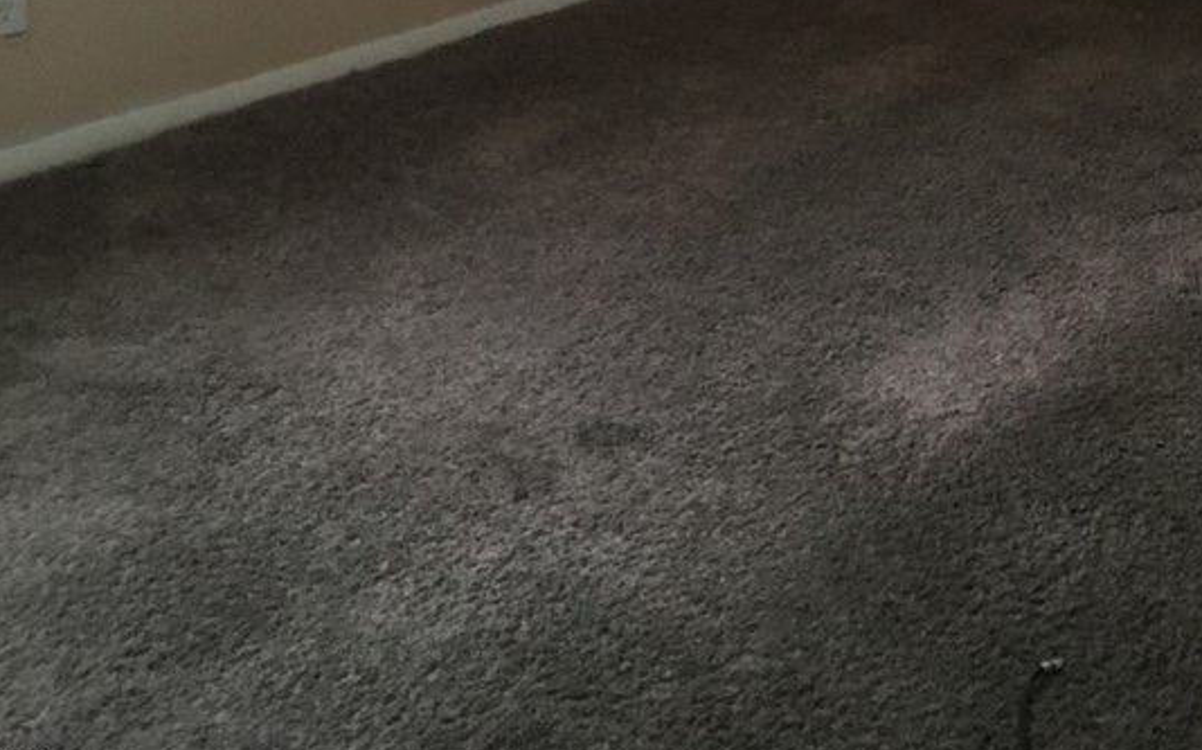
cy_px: -65
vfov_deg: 20.9
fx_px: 1932
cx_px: 970
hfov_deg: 33.5
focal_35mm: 59
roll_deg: +1.0
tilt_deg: -15.8
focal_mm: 4.15
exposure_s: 1/30
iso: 125
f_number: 2.2
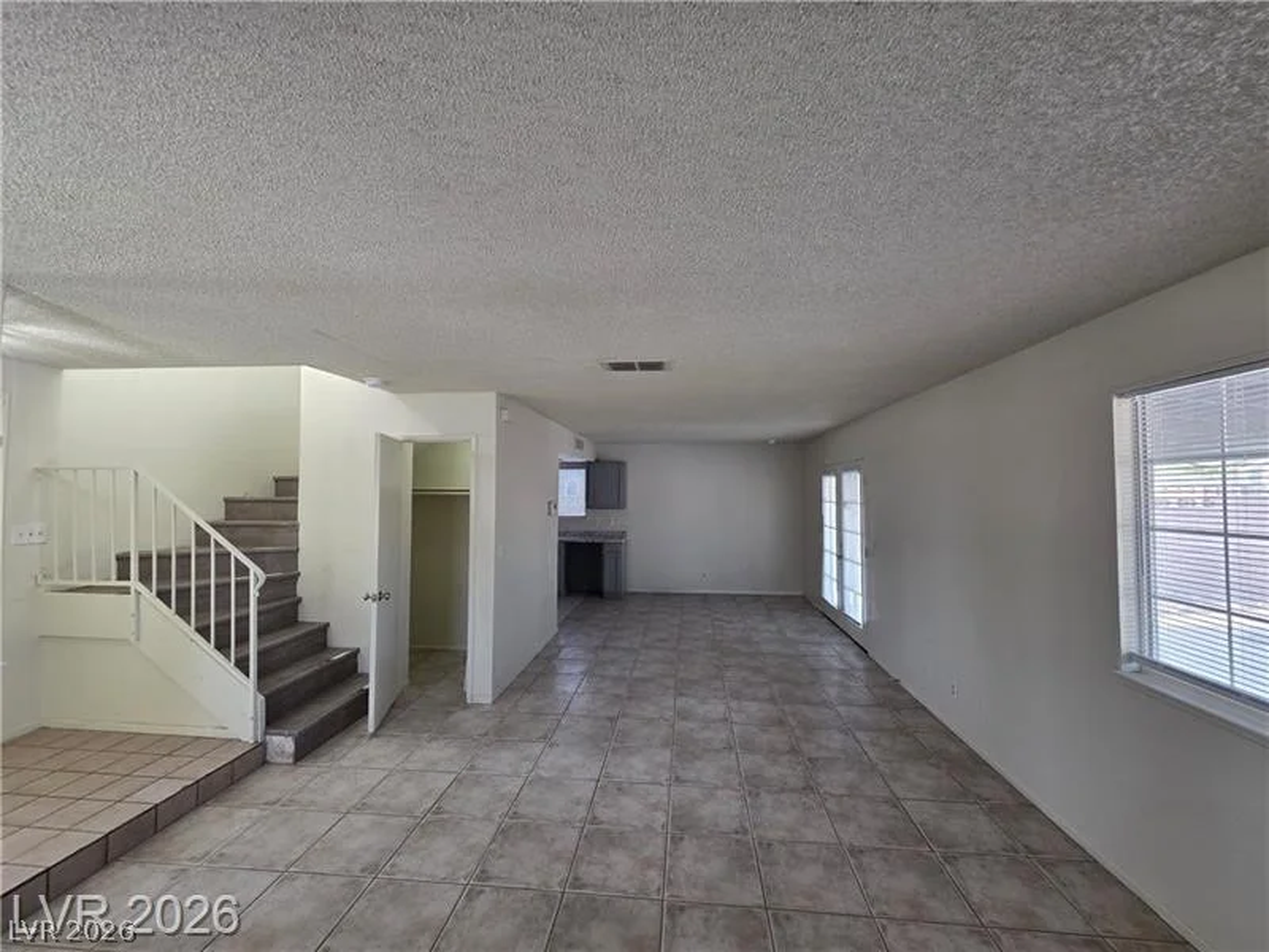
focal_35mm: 13
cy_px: 476
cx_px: 634
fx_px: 477
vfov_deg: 89.9
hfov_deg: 106.2
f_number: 1.9
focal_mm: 2.2
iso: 125
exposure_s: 1/120
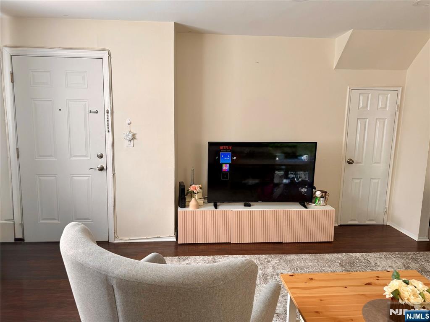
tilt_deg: -8.0
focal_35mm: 24
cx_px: 215
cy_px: 161
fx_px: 298
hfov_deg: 71.6
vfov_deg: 56.8
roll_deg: -1.1
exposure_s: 1/72
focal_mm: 6.76
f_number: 1.78
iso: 125
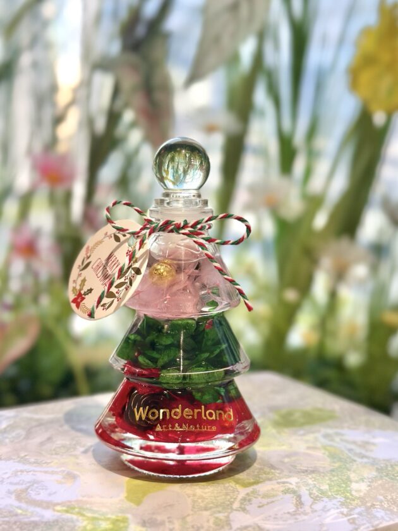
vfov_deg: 39.7
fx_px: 736
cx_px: 199
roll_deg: -1.1
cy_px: 266
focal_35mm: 48
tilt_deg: -6.7
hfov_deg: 30.3
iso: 80
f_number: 1.78
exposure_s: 1/407
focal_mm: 6.86
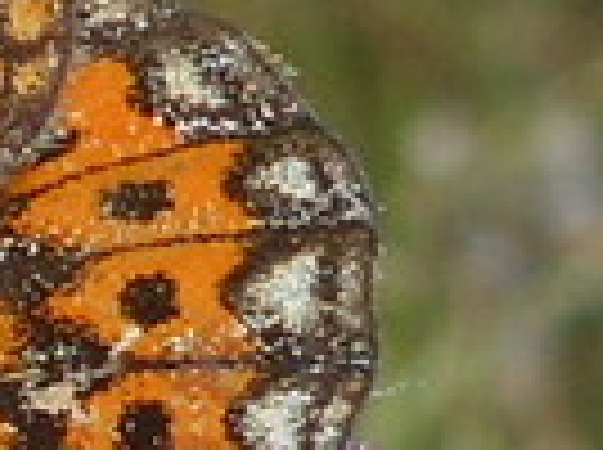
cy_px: 711
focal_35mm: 217
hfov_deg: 8.9
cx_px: -304
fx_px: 3773
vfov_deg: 6.7
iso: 80
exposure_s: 1/640
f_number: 4.2
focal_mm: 6
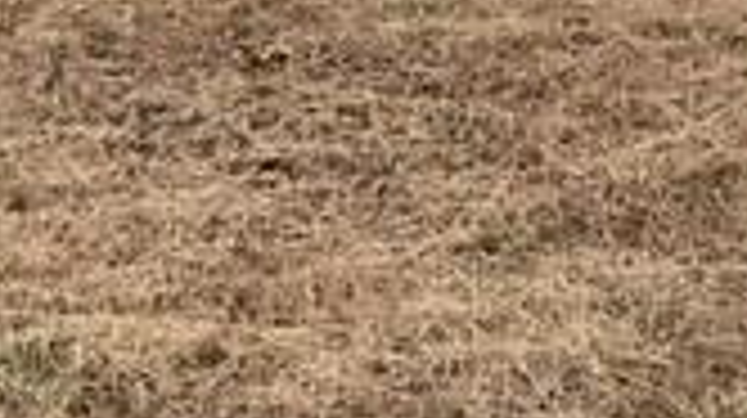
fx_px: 2414
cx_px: 526
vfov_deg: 9.2
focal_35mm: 122
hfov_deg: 17.5
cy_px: -467
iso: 25
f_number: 1.8
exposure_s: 1/120
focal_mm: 3
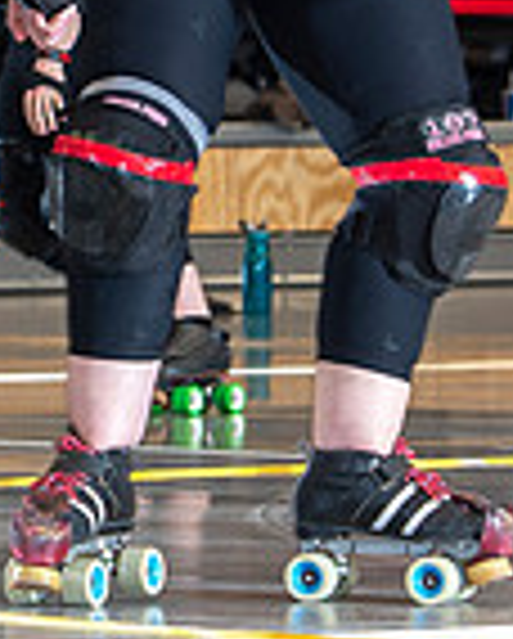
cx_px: -545
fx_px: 9204
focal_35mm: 486
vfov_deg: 4.0
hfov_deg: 3.2
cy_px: -73
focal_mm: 112
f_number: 5.6
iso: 500
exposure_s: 1/160
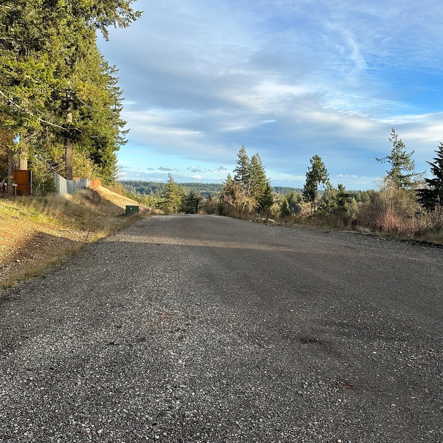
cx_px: 225
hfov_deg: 55.6
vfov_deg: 55.6
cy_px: 212
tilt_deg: -3.3
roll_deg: -1.5
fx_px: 420
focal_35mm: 29
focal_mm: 6.86
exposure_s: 1/1880
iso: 80
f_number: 1.78
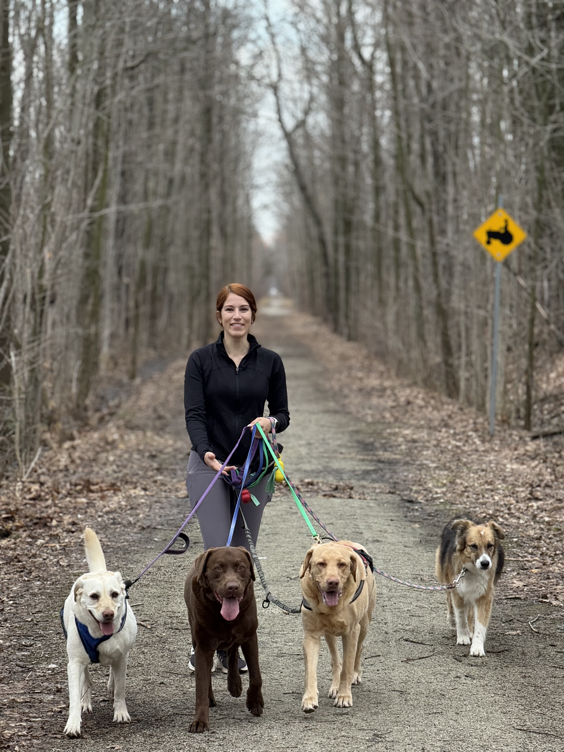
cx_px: 282
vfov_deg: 16.4
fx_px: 2607
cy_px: 376
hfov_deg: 12.3
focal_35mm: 120
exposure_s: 1/237
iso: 64
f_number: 2.8
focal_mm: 15.66
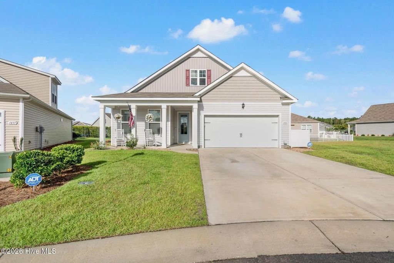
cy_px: 132
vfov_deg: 73.7
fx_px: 175
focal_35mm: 16
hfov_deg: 96.8
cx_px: 197
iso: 100
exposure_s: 1/500
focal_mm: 11
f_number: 8
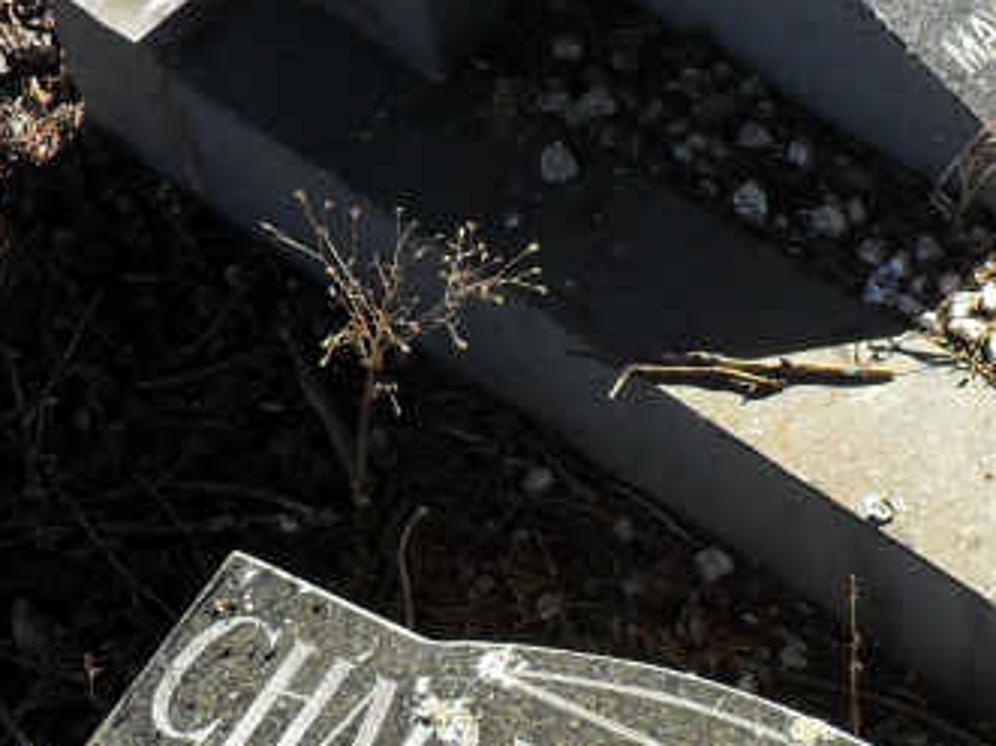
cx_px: 1047
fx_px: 3336
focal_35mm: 116
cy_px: 364
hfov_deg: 16.5
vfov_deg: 12.8
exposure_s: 1/350
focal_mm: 5.7
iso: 100
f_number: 3.7
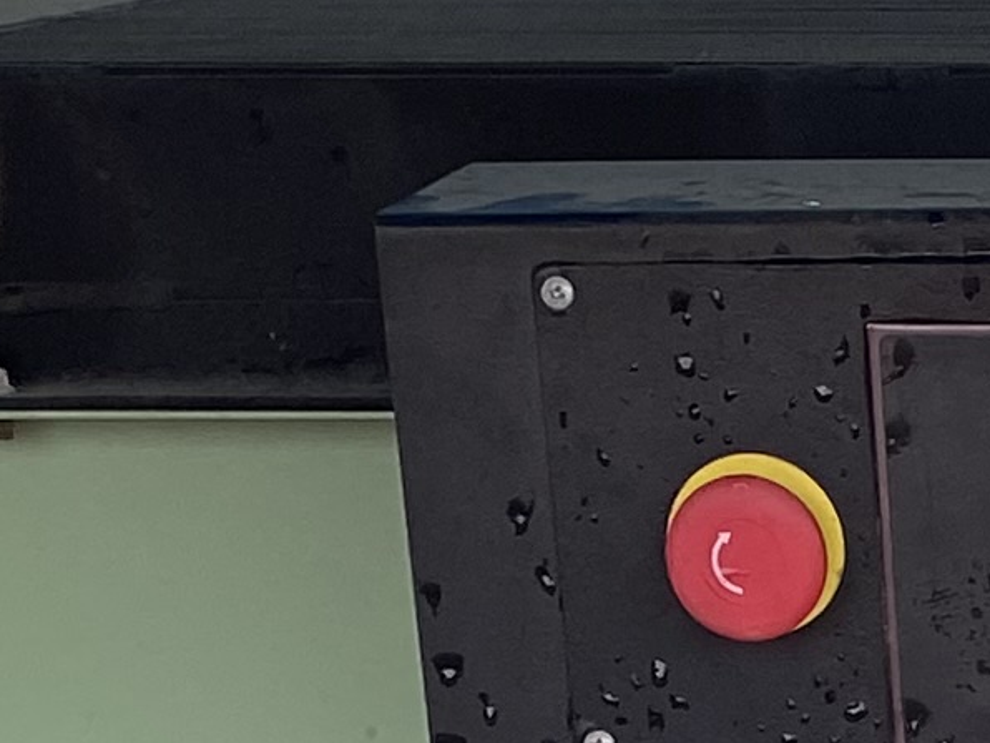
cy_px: 2181
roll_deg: +1.9
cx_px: 1674
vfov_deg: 7.5
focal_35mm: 176
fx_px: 5034
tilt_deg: -27.1
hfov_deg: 10.7
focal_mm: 4.25
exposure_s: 1/122
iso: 50
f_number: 1.8
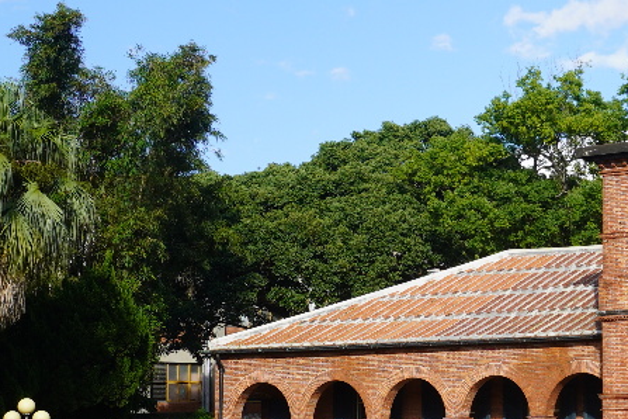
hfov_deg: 18.1
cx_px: 891
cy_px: 251
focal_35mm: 103
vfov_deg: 13.3
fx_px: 1797
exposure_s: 1/160
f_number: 11
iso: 100
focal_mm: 24
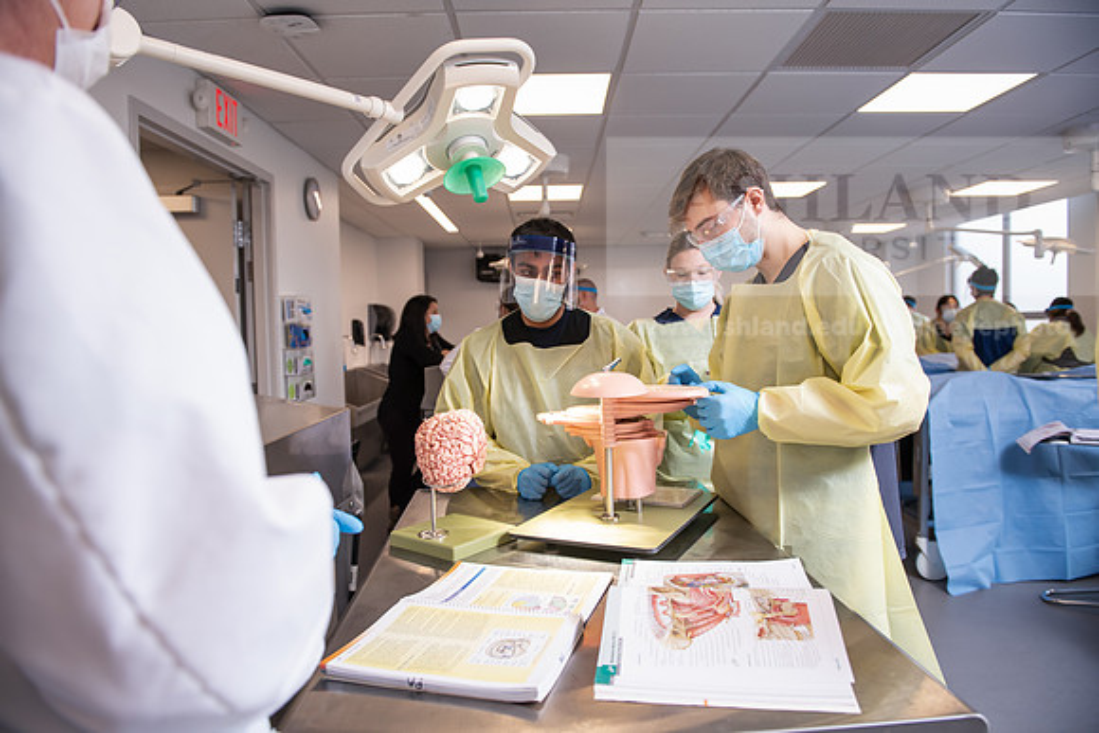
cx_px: 550
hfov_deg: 73.7
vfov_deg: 53.2
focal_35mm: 24
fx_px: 733
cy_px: 366
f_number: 3.5
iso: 400
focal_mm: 24
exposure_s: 1/200
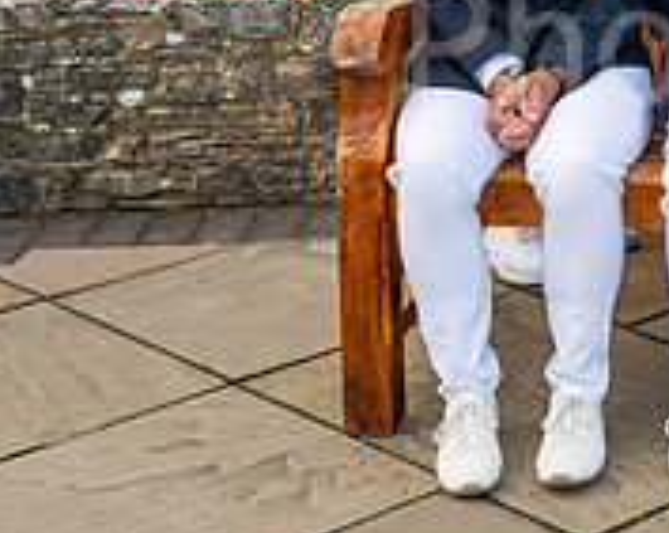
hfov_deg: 14.8
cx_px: 1007
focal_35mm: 121
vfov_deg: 12.4
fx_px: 2392
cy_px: -108
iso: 200
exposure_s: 1/200
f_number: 7.1
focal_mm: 32
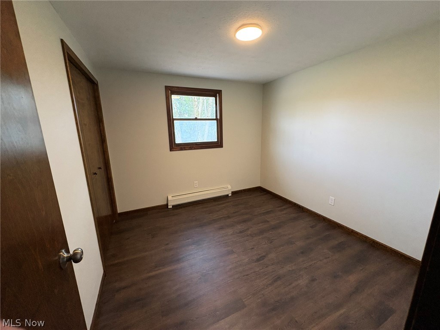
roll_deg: +1.3
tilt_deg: -11.2
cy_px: 165
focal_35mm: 14
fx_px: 178
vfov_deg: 85.7
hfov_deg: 102.1
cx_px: 220
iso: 320
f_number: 2.2
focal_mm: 2.22
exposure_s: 1/60
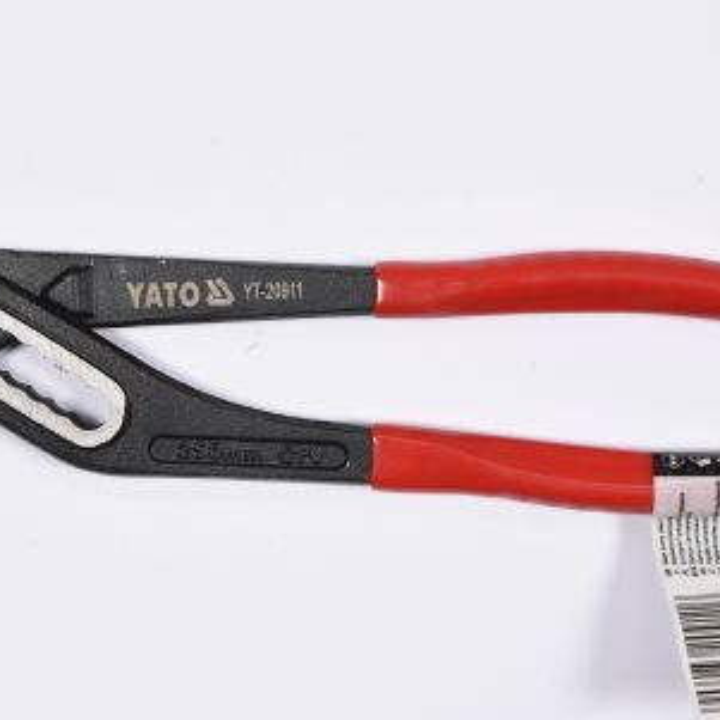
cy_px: 378
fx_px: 2730
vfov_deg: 15.0
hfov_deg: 15.0
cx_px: 348
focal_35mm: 116
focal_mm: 50
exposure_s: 1/125
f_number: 13
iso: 250
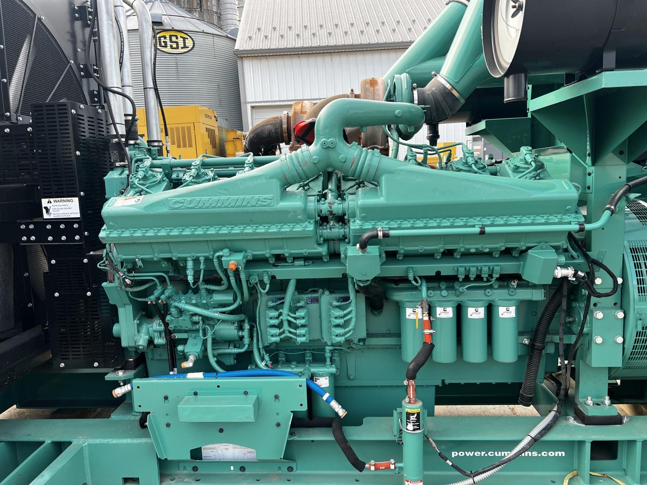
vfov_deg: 53.1
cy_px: 242
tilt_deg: -9.0
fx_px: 486
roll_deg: +3.1
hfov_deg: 67.3
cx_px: 324
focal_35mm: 26
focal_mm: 5.7
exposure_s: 1/448
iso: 50
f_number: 1.5
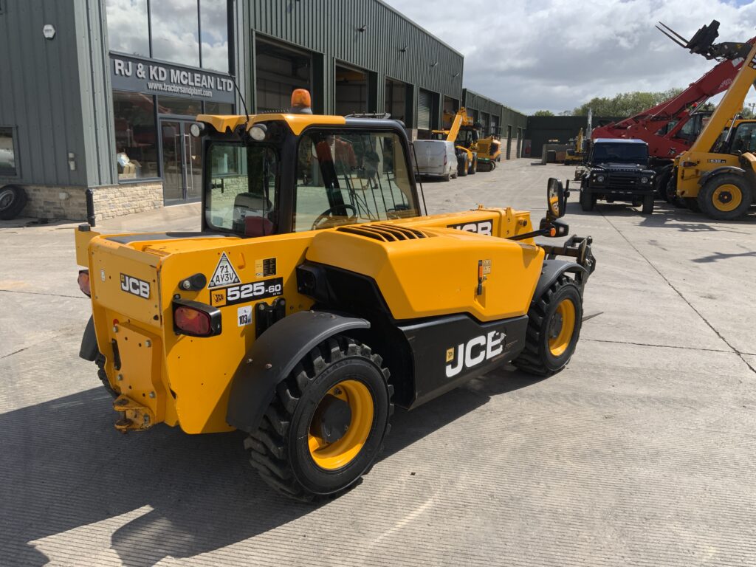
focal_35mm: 29
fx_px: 633
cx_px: 378
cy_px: 284
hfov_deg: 61.7
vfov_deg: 48.2
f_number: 1.8
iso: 16
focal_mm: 3
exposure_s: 1/1730
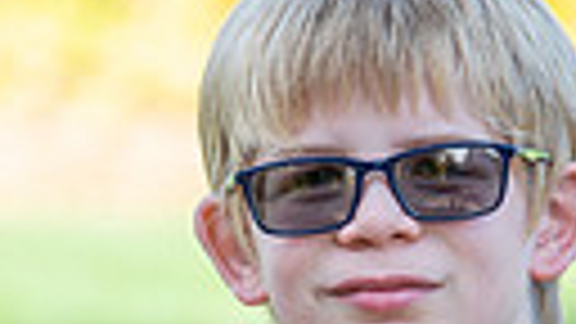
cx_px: 398
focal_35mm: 735
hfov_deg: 2.9
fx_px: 11226
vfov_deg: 1.7
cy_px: 657
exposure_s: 1/60
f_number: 6.3
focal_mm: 200
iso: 100
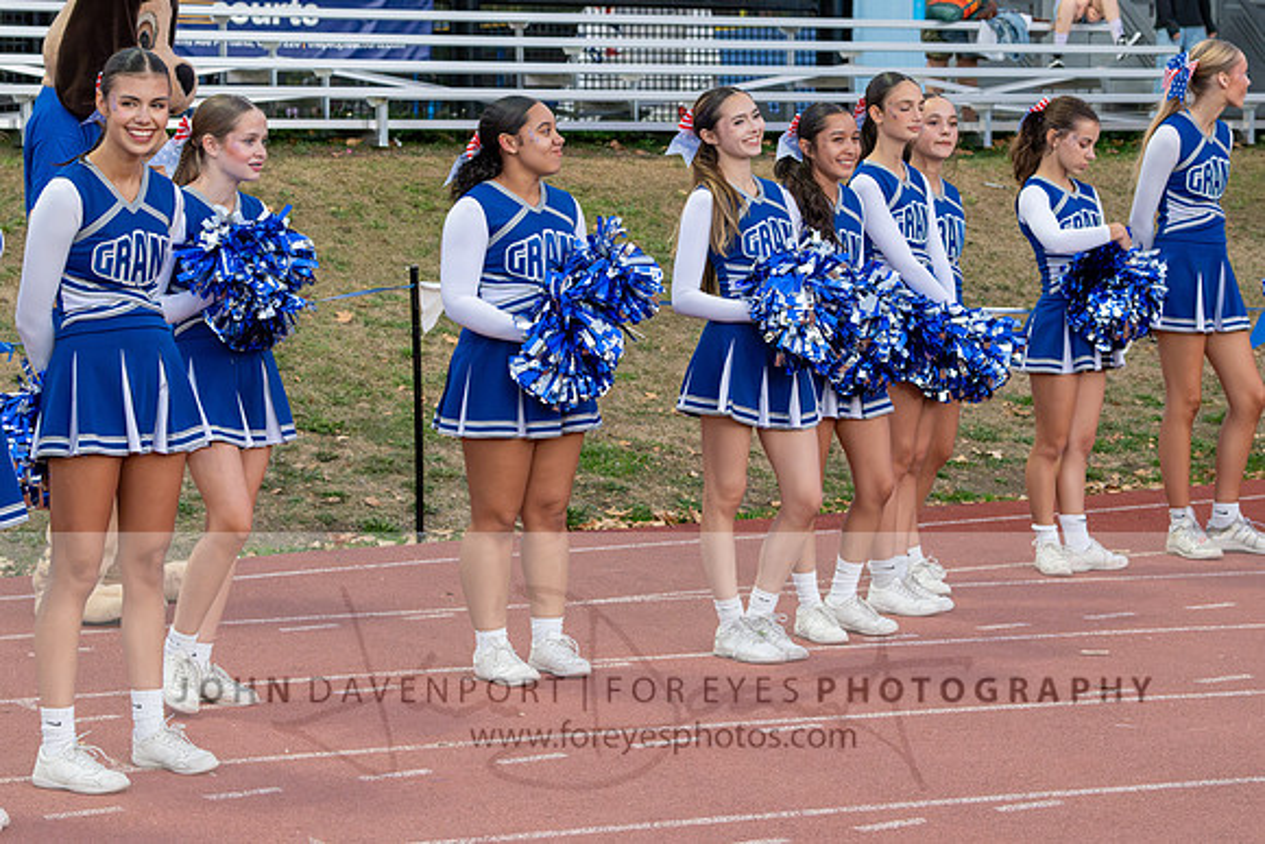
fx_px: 3476
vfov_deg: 13.8
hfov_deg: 20.6
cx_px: 632
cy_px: 422
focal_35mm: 99
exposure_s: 1/320
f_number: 5.6
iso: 5600
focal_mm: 70
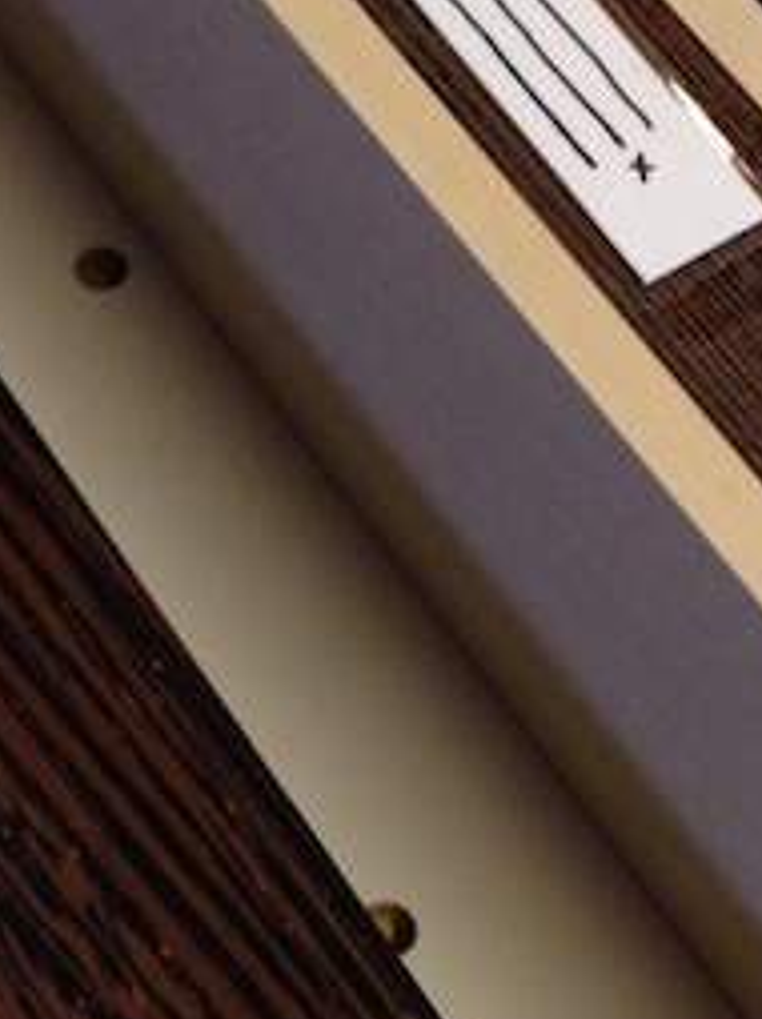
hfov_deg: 14.2
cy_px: 441
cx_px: 277
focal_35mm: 104
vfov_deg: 18.9
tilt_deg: -57.2
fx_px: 3058
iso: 200
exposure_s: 1/20
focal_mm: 4.12
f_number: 2.4
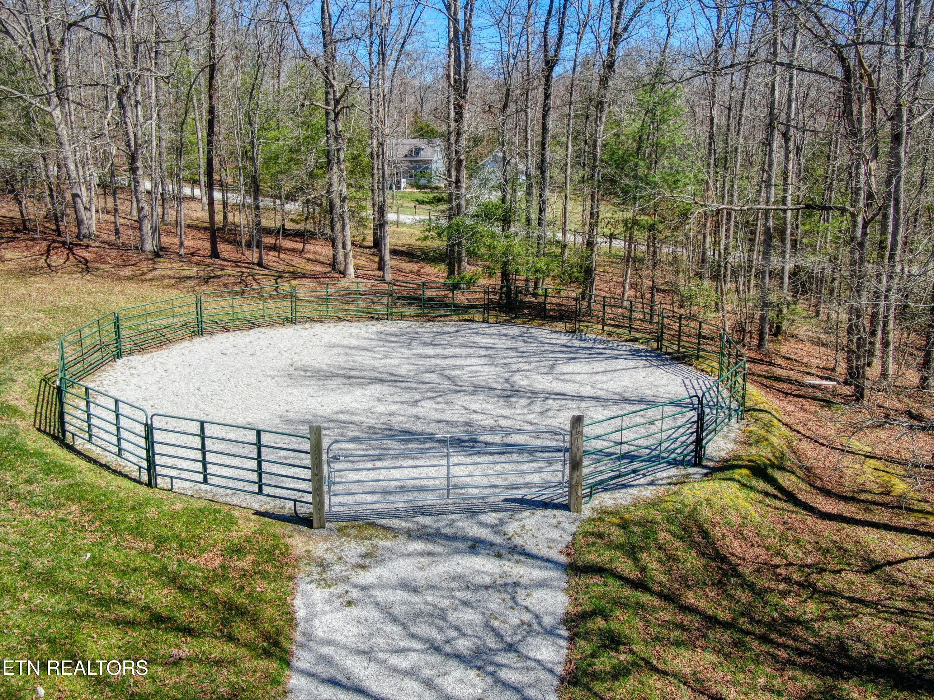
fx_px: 863
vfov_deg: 44.2
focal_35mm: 32
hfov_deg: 56.8
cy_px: 350
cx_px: 467
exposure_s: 1/640
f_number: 3.1
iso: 100
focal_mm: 5.5
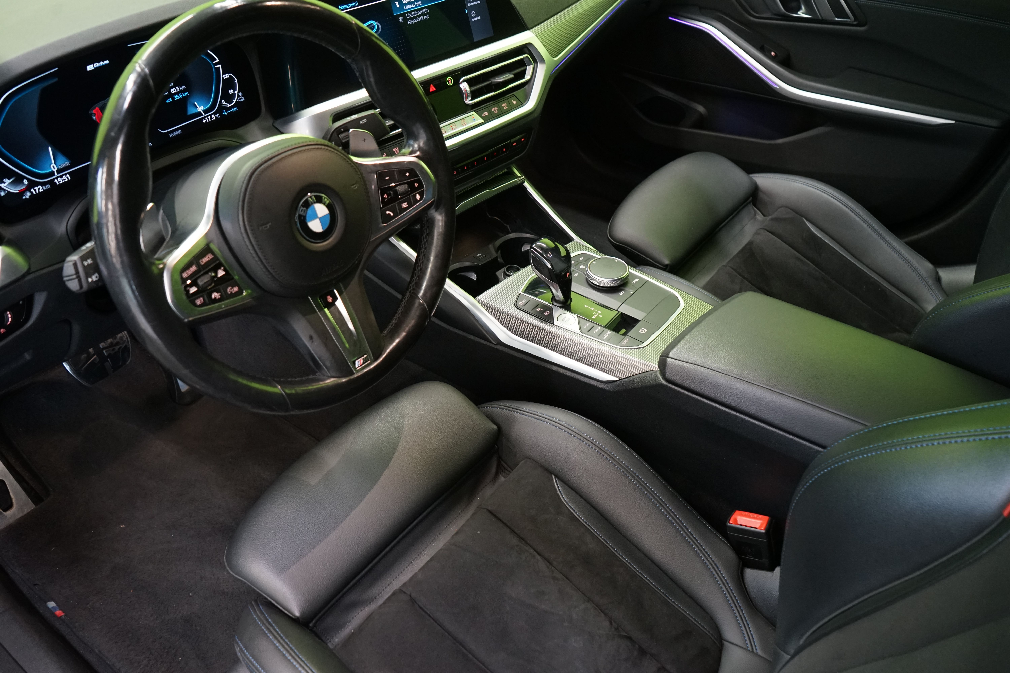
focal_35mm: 29
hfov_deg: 63.7
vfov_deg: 45.0
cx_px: 505
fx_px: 814
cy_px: 336
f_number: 5.6
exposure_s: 1/20
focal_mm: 29
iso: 2500
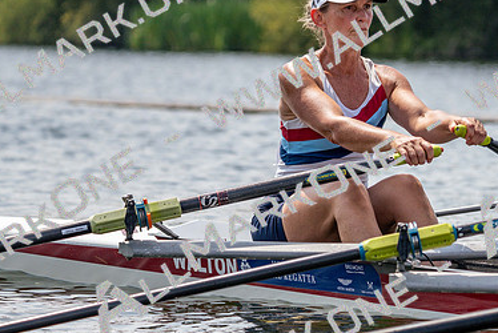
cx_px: 366
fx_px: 4292
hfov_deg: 6.6
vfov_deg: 4.4
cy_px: 133
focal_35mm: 310
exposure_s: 1/1600
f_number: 5.6
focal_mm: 200
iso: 200
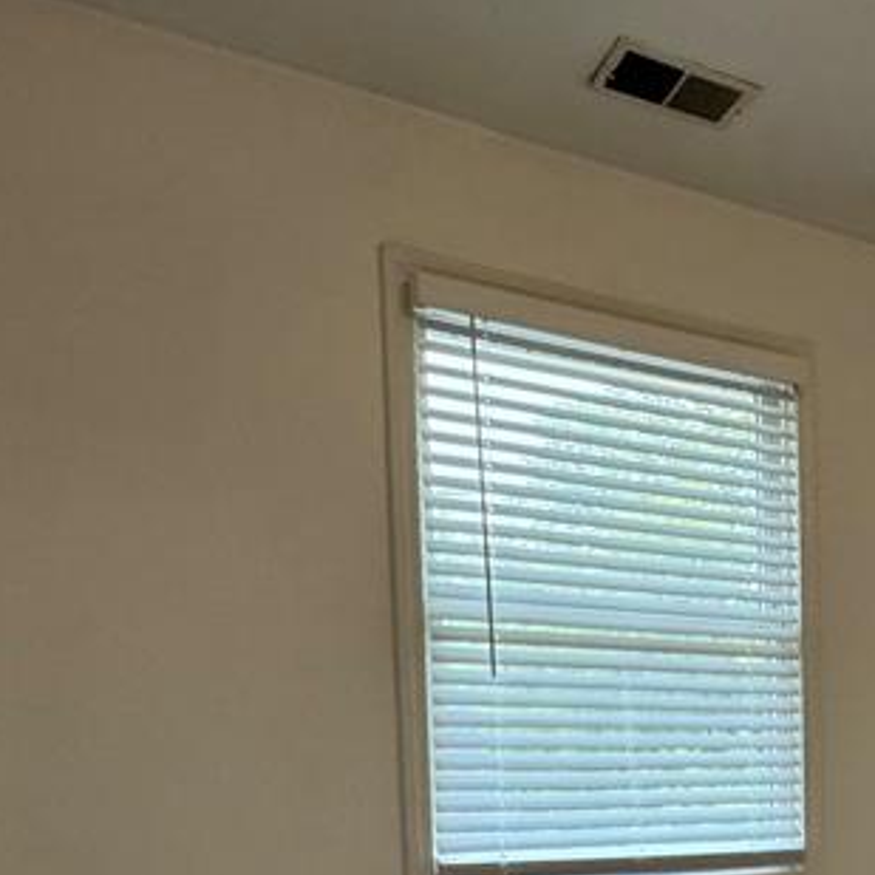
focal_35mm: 41
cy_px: 852
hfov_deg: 35.7
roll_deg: +0.4
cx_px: 934
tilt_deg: -4.0
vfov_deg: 37.1
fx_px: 1173
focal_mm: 2.22
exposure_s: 1/120
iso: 250
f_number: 2.2
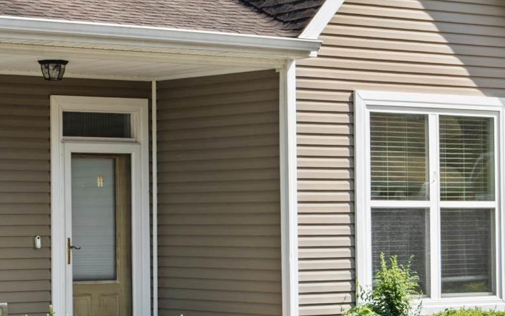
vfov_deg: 11.0
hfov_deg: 16.8
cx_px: -96
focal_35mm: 119
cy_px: 165
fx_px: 1638
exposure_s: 1/50
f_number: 8
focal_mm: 24
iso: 200
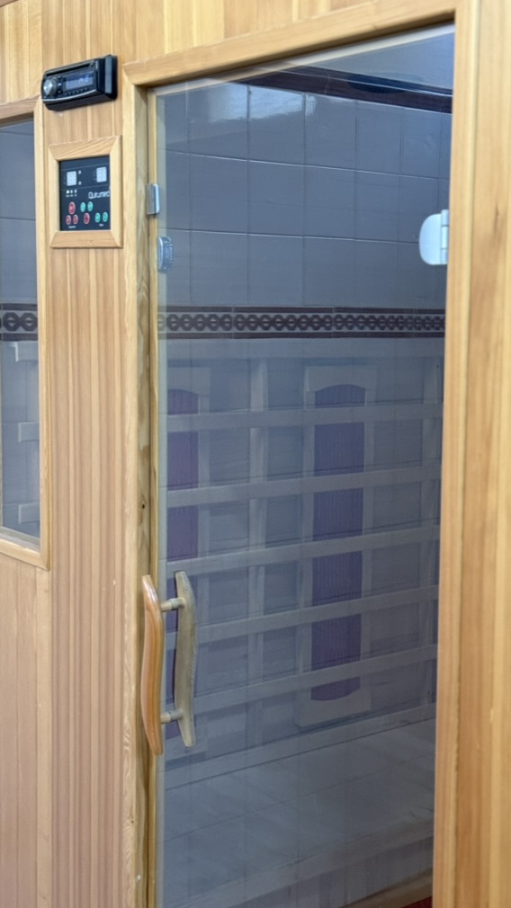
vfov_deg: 39.2
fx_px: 1277
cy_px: 451
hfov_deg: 22.6
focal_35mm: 53
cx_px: 331
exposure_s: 1/33
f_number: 1.78
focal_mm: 6.76
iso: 400
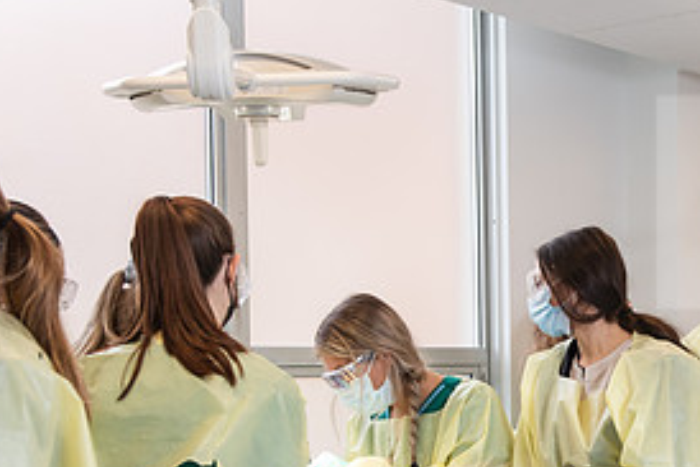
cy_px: 404
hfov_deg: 26.7
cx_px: 580
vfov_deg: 18.2
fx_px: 1440
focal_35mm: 74
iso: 500
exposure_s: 1/200
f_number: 4.5
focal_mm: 35
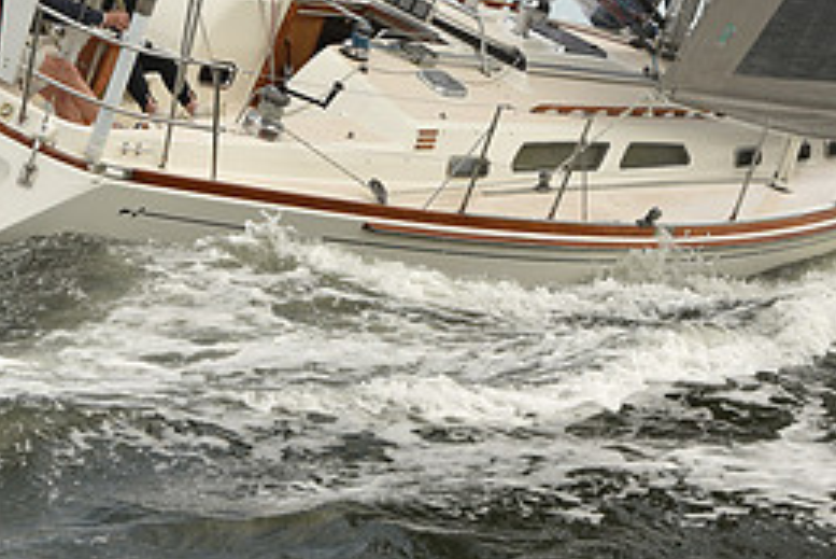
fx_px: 3648
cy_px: 24
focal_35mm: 157
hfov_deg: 13.1
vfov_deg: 8.7
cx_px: 355
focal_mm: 70
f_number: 9
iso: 250
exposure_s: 1/800
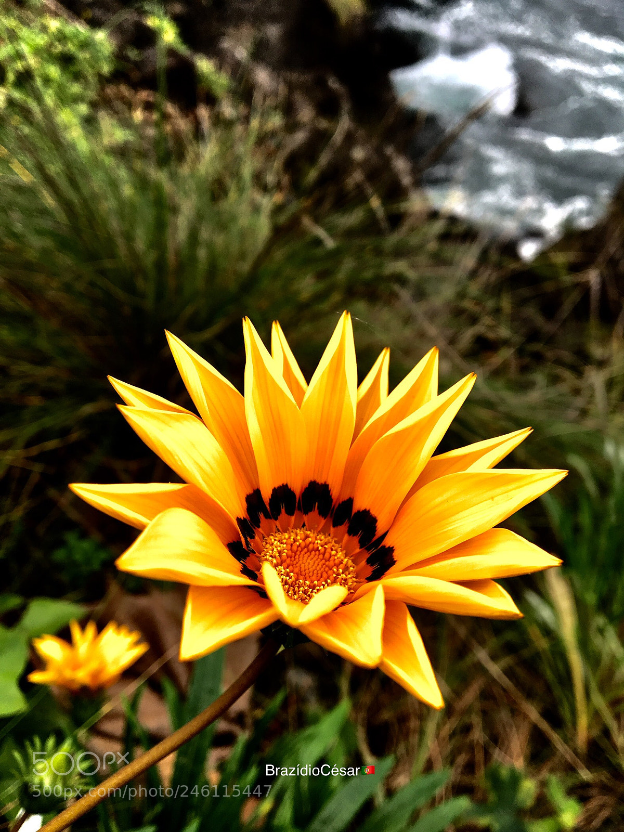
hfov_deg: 48.2
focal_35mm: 29
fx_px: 697
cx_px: 312
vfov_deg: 61.7
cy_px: 416
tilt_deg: -51.8
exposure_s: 1/416
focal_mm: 4.15
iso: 25
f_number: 2.2
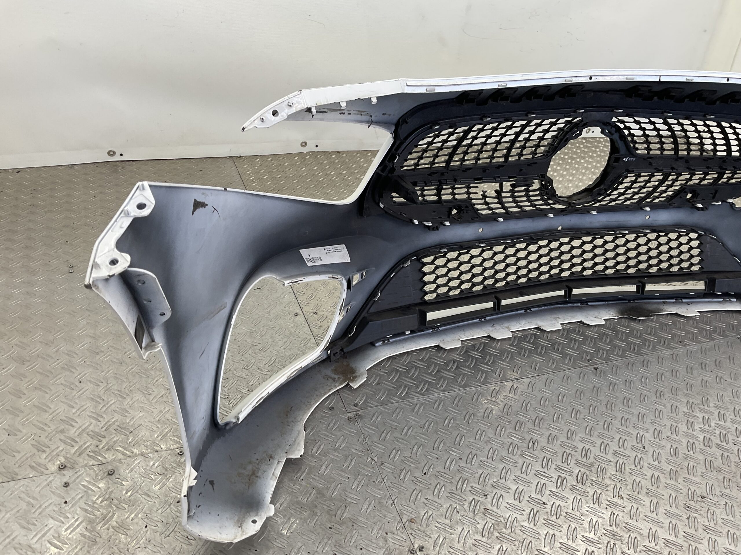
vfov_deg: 48.2
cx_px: 370
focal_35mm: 29
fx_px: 621
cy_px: 278
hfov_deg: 61.7
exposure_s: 1/120
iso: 25
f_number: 1.8
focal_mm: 3
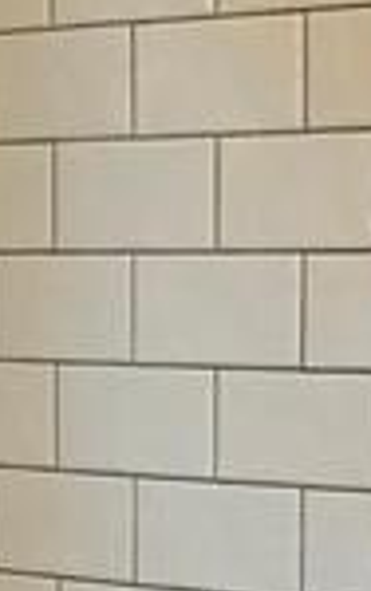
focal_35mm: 214
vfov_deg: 9.6
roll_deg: +0.8
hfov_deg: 6.0
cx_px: -379
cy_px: 788
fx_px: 3455
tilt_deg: -10.5
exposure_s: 1/24
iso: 40
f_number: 1.8
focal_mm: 3.99
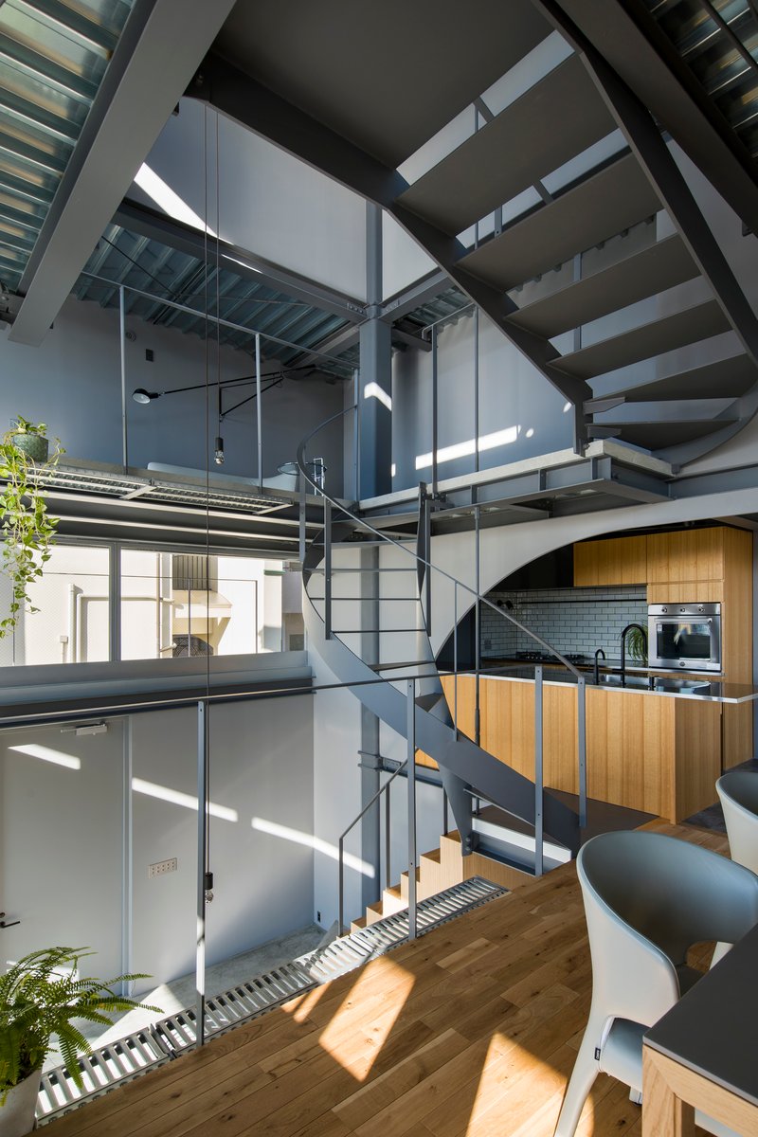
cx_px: 379
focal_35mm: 18
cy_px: 568
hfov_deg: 67.4
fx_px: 568
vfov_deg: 90.0
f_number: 11
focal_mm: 18
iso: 100
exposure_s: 1/10
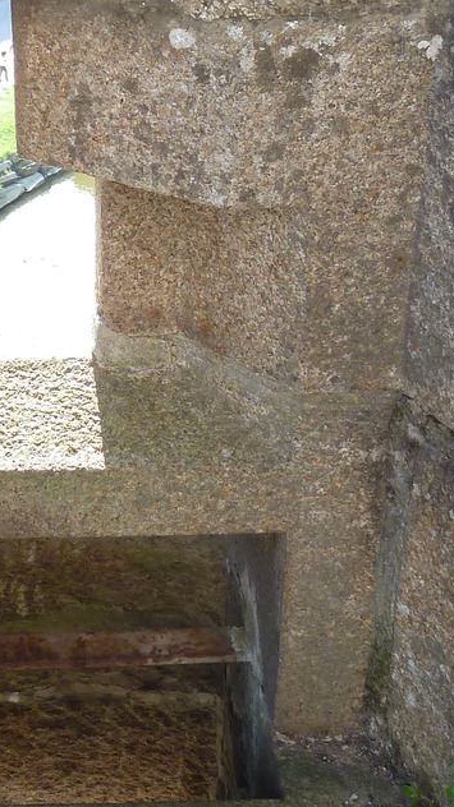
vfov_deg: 29.7
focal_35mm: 69
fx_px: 1478
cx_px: 1
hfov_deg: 17.1
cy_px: 133
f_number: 3.3
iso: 80
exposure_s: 1/80
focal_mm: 4.1
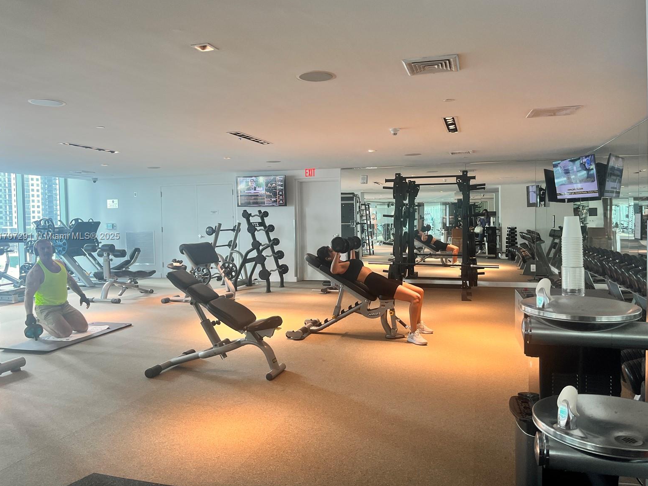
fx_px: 505
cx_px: 321
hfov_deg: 65.3
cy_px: 237
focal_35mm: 27
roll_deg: +0.5
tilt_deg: -2.9
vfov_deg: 51.4
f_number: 1.6
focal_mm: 5.1
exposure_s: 1/120
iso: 125
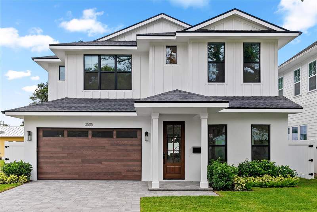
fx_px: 308
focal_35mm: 35
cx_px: 158
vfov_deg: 37.9
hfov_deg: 54.4
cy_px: 106
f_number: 7.1
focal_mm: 35
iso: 1000
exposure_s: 1/500
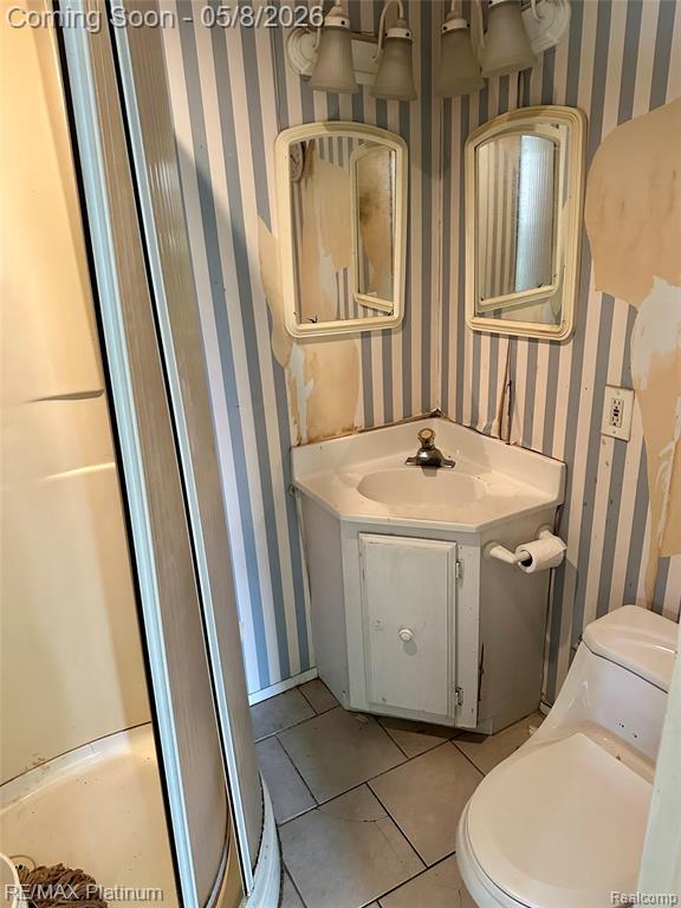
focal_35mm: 24
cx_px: 340
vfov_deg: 71.6
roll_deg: +2.4
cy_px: 454
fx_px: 630
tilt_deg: -20.4
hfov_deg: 56.8
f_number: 1.78
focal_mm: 6.86
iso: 500
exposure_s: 1/60
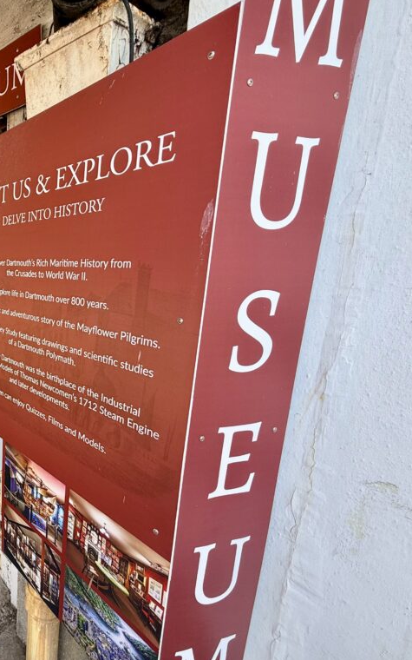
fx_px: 359
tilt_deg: -9.1
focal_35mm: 20
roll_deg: +0.2
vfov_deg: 85.1
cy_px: 331
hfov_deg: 48.0
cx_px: -10
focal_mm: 2.22
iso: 50
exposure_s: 1/99
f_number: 2.2
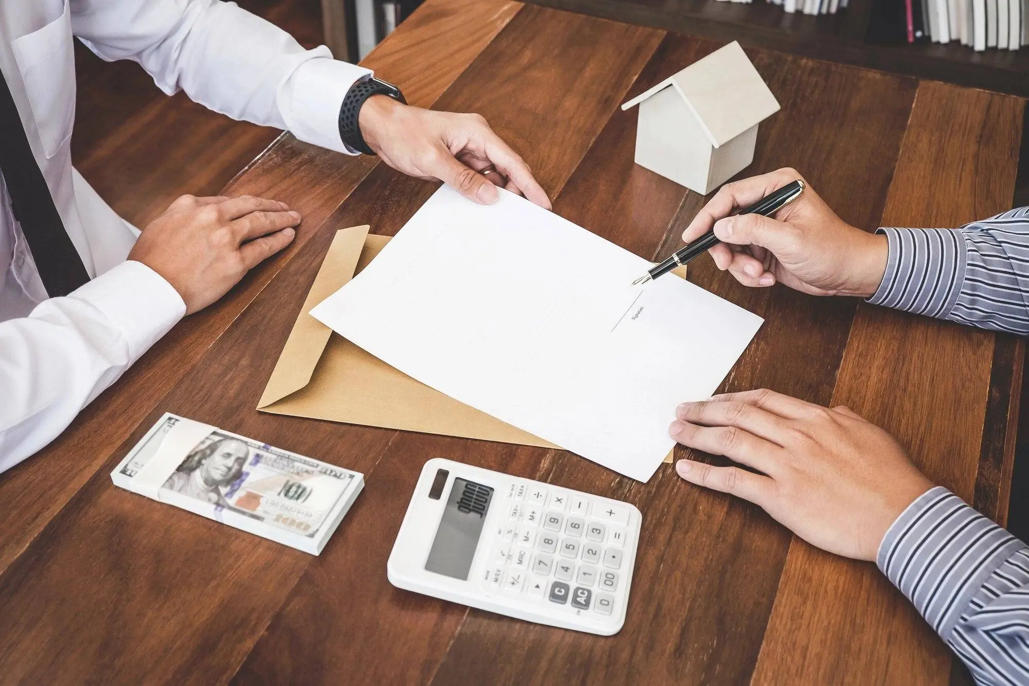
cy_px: 343
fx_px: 1086
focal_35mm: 38
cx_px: 514
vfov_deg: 35.0
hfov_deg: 50.7
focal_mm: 25.4
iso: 320
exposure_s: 1/100
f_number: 4.5
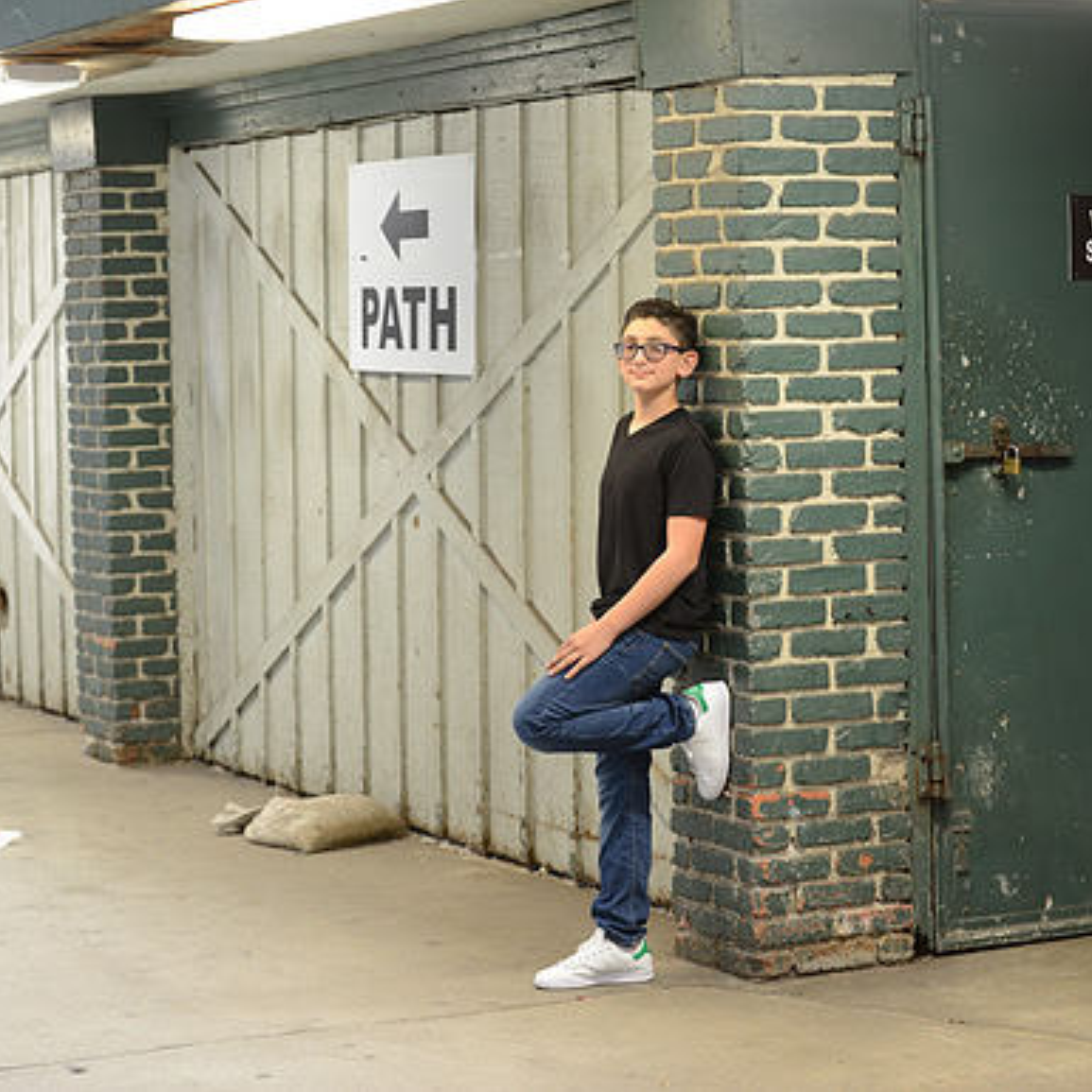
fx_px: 3569
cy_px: 546
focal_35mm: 100
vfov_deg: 17.4
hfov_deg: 17.4
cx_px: 562
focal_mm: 78
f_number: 4.5
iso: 2000
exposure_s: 1/100
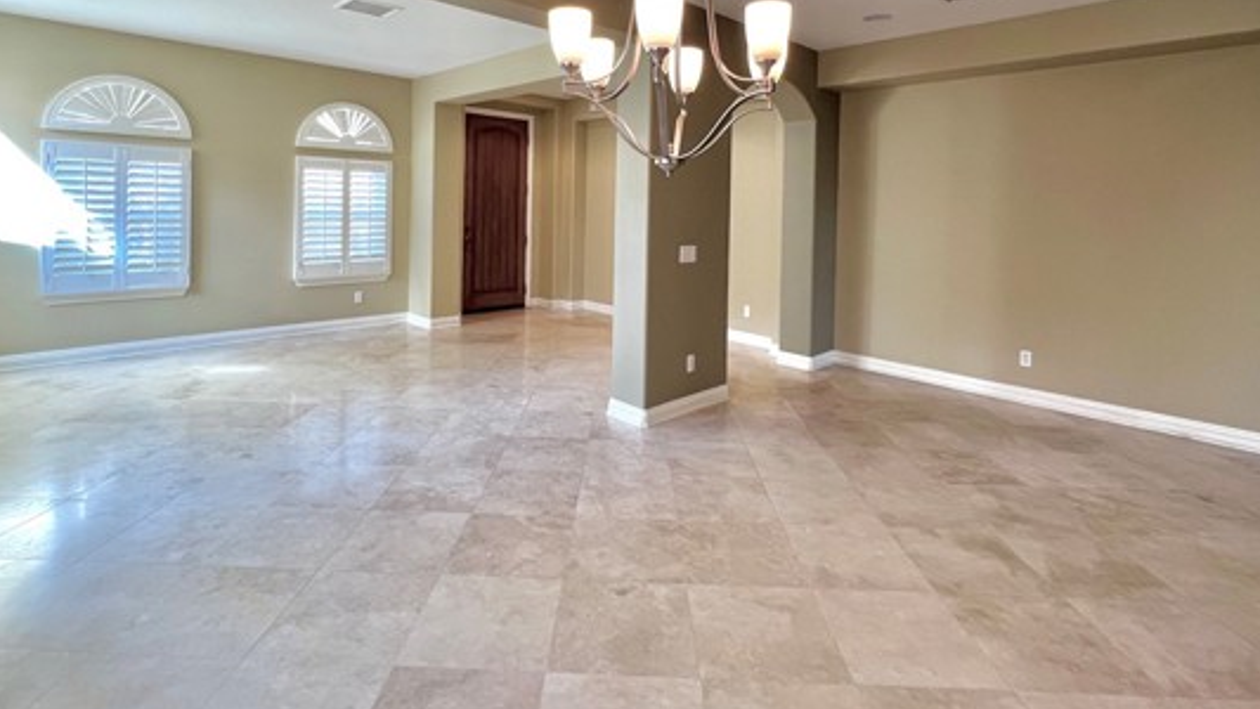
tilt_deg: +0.0
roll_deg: -1.1
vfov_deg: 61.8
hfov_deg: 95.9
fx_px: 568
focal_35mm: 17
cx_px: 636
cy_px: 216
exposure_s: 1/120
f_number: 1.8
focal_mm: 1.57
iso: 200
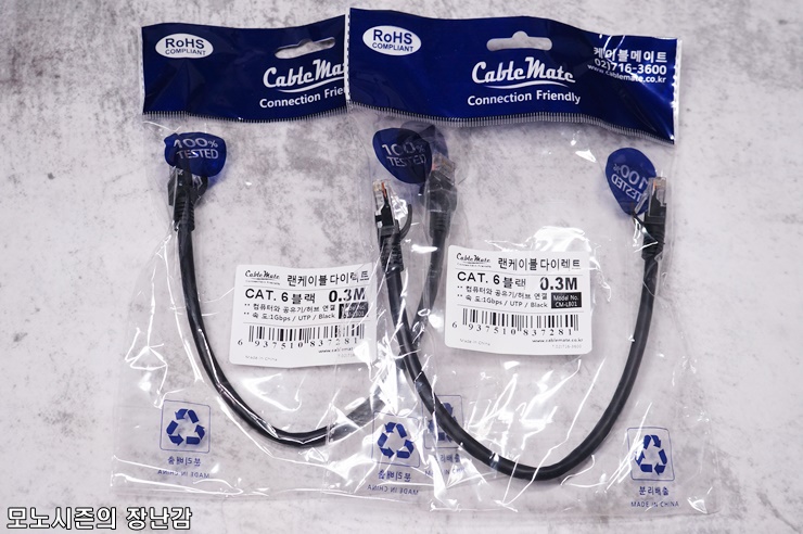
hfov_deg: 43.6
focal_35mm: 45
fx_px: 1003
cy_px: 267
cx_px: 402
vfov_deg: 29.8
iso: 400
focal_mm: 30
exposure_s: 1/125
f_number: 7.1
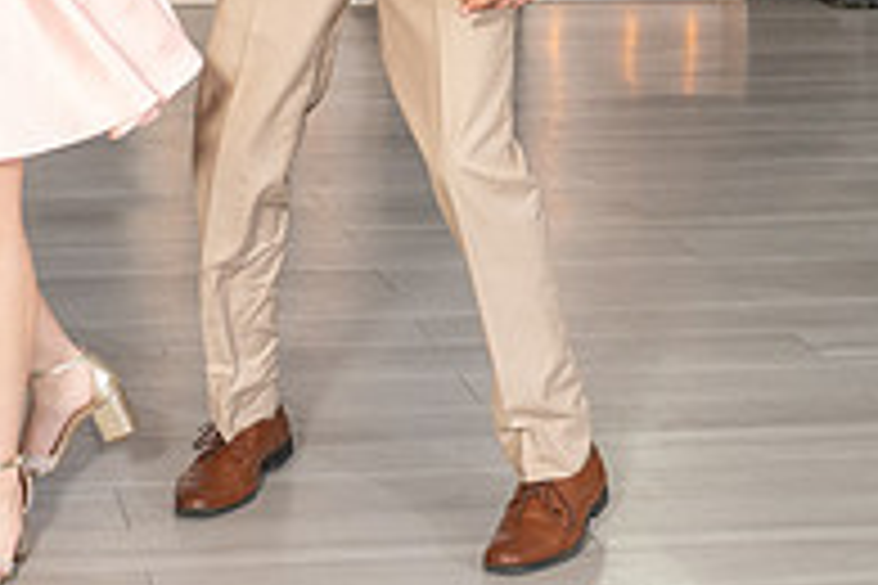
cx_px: 311
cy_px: -274
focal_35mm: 143
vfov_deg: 9.4
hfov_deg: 14.3
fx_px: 3487
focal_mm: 28
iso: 640
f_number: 3.5
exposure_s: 1/200
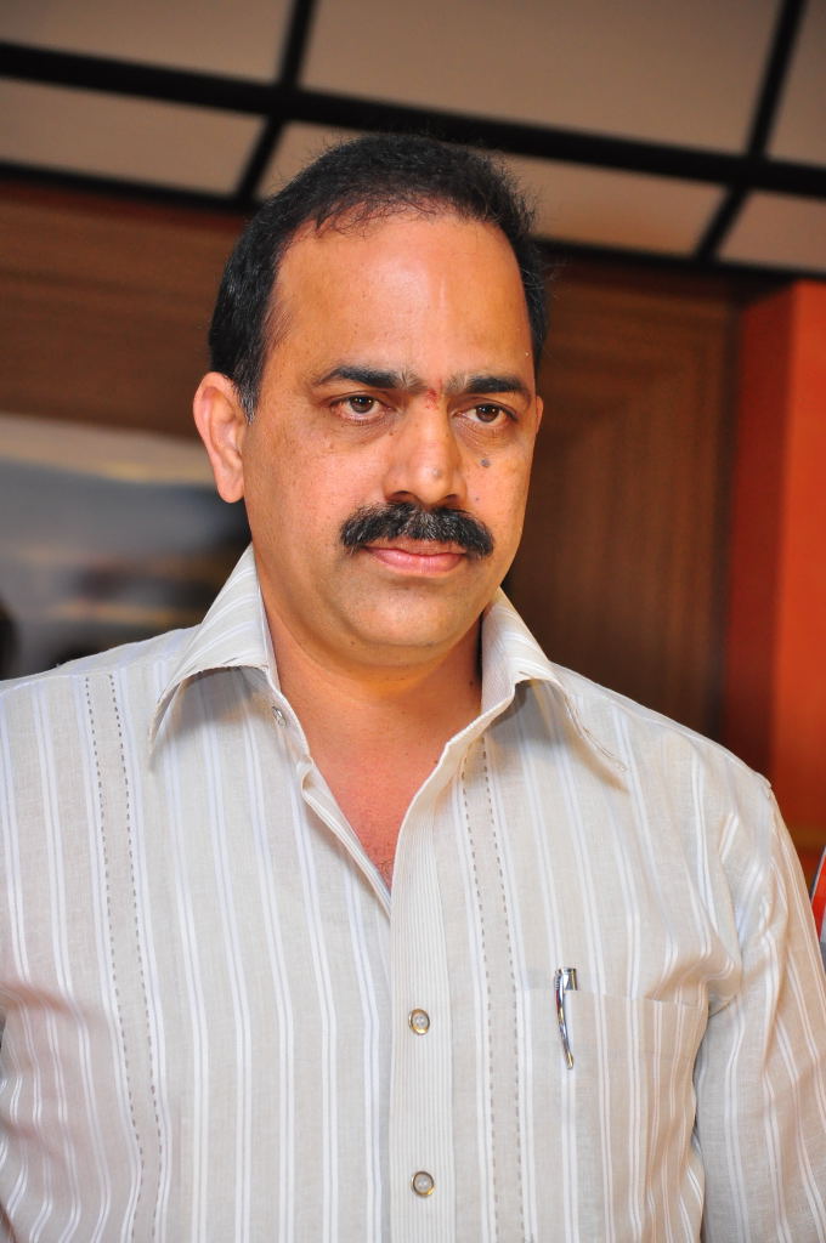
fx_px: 5435
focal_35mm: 158
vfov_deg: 13.1
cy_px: 622
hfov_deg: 8.7
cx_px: 413
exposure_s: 1/160
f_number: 5.6
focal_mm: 105
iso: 800
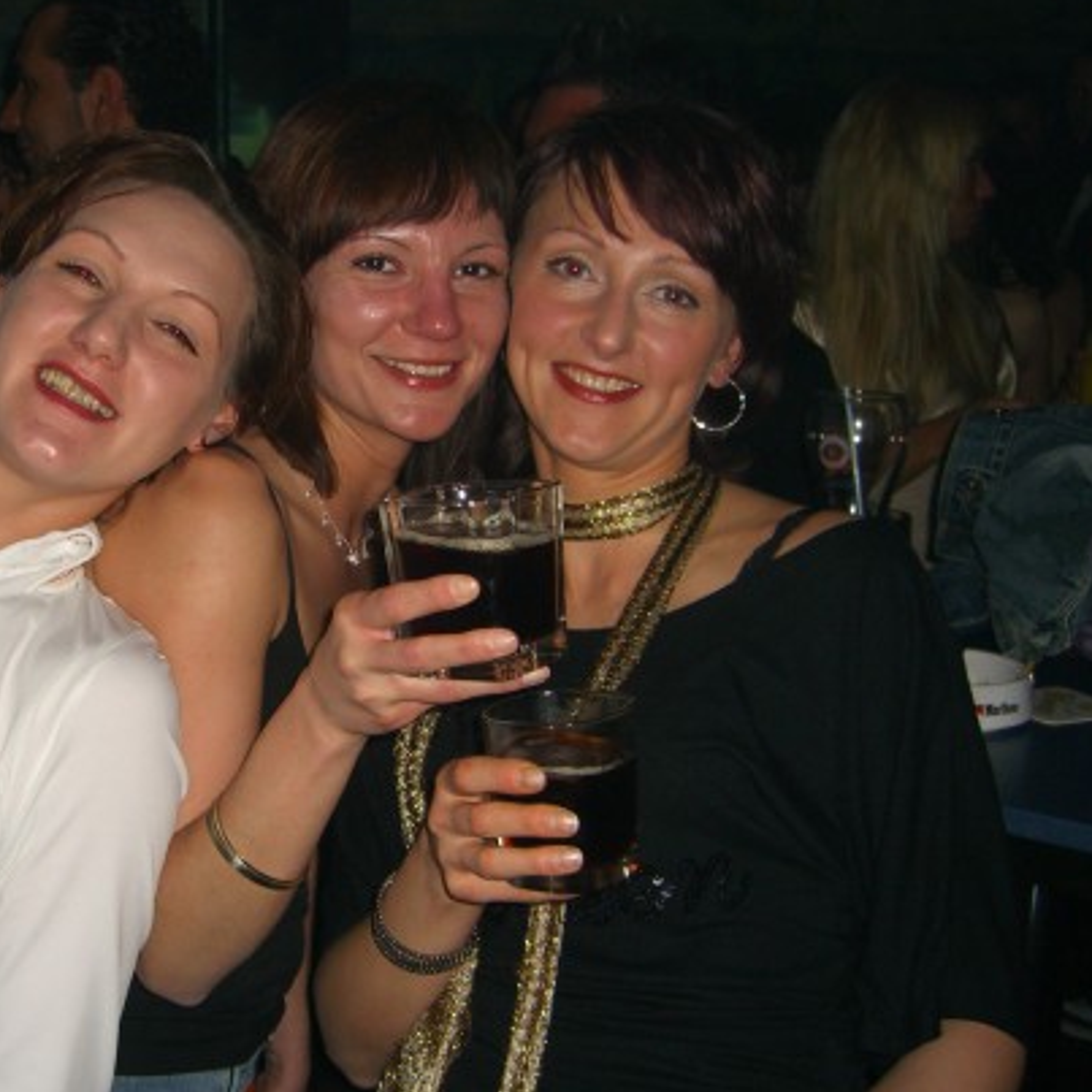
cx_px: 287
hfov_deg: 33.4
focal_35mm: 50
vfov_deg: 34.0
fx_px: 1785
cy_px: 537
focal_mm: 7.9
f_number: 2.8
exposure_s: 1/60
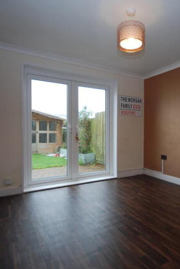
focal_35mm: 23
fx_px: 172
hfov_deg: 53.8
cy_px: 134
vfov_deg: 76.1
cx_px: 123
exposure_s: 1/60
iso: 200
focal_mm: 10
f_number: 4
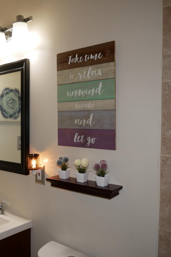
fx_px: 242
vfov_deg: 55.8
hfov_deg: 38.5
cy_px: 129
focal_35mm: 34
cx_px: 59
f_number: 3.5
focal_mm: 12
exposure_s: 1/60
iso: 200
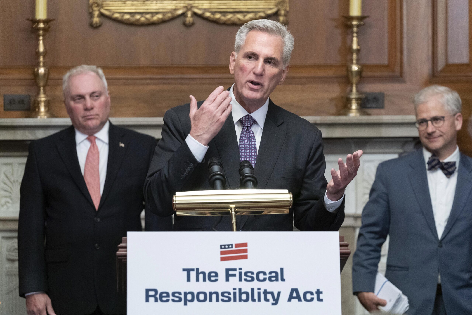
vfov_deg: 8.6
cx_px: 236
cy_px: 158
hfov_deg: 12.9
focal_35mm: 159
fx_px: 2085
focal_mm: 159
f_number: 4.5
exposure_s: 1/320
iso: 6400
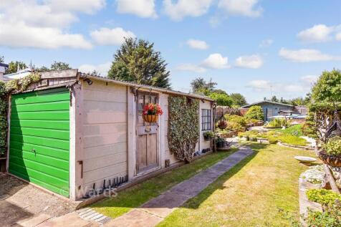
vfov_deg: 77.3
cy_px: 114
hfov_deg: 100.4
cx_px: 170
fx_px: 142
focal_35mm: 15
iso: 160
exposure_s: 1/200
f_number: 8
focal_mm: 10
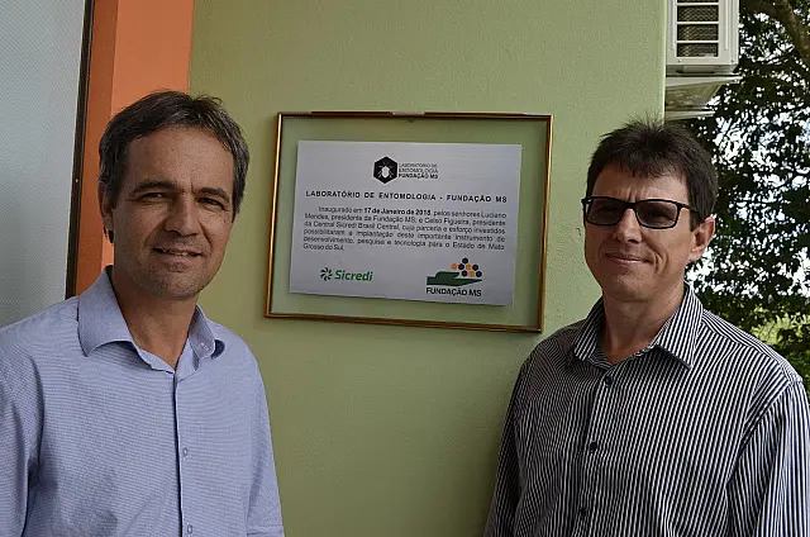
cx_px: 405
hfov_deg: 53.2
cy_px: 268
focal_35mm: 36
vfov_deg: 36.7
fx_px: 808
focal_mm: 24
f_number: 7.1
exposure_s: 1/200
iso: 200
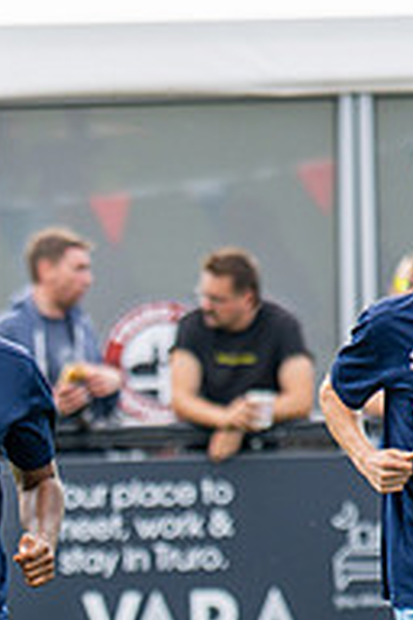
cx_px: -394
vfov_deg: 2.9
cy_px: 710
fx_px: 12217
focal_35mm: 710
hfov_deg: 1.9
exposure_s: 1/2000
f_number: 1.8
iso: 100
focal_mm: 135
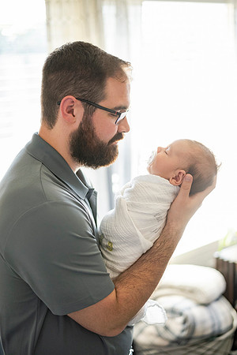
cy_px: 178
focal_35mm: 50
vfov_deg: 39.6
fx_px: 494
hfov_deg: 27.0
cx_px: 118
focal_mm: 50
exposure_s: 1/320
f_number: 2
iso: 640
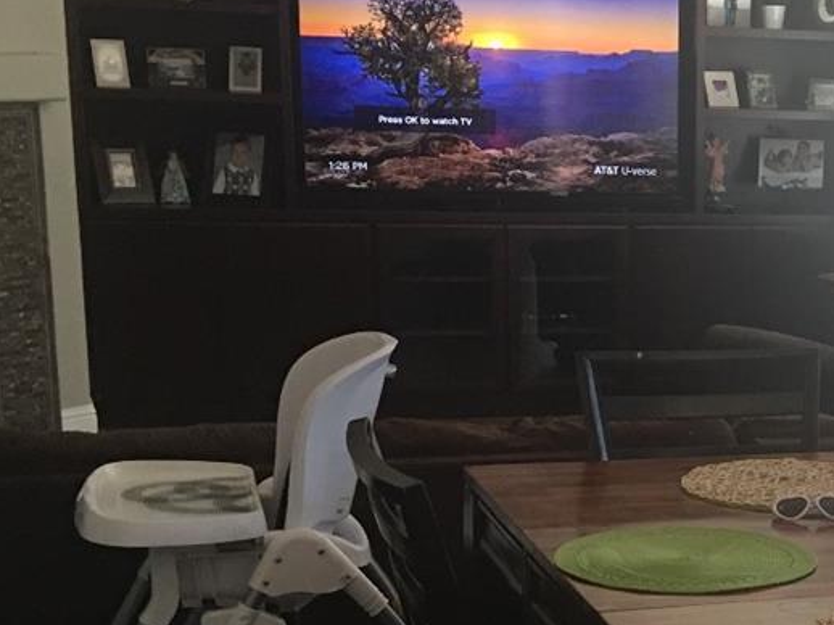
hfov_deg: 21.9
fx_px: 2023
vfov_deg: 17.3
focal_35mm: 84
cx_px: 943
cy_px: 582
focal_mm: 4.15
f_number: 2.2
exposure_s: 1/15
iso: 64
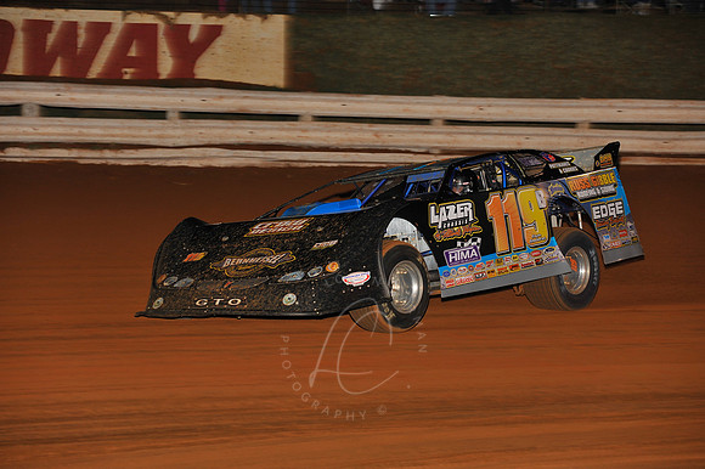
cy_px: 234
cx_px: 352
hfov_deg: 15.2
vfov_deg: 10.1
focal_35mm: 135
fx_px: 2642
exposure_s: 1/250
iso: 500
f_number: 5.6
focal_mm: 135
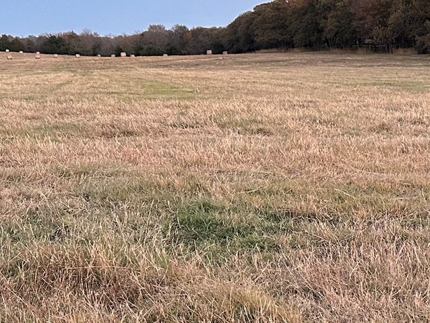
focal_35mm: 77
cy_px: 173
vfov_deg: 19.1
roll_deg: +1.3
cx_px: 247
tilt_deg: -7.3
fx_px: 957
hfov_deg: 25.3
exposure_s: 1/111
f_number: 1.78
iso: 250
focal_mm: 6.86
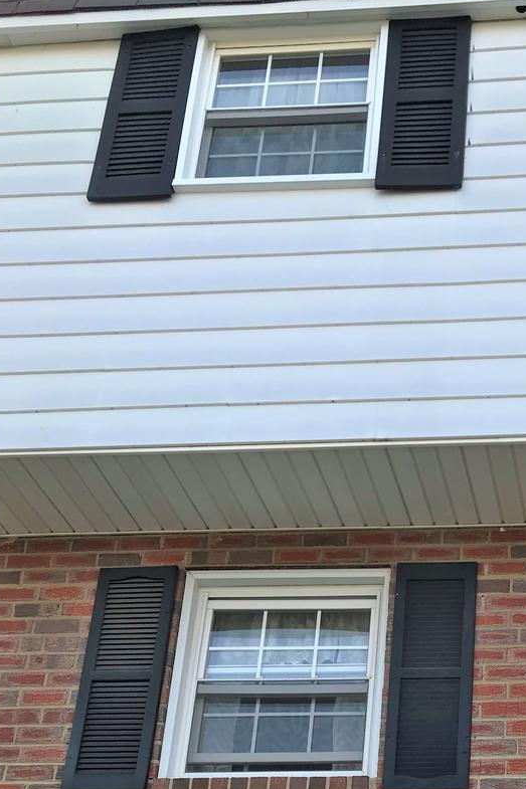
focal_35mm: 57
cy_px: 761
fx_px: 1250
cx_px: 523
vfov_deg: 32.6
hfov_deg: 22.8
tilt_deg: +24.4
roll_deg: -2.0
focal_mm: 3.99
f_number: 1.8
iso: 20
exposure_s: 1/618
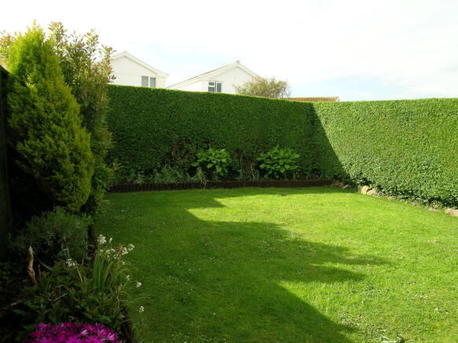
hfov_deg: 63.5
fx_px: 370
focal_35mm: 28
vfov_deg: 49.7
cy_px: 172
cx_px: 229
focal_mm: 5.8
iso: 50
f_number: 5
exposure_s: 1/194
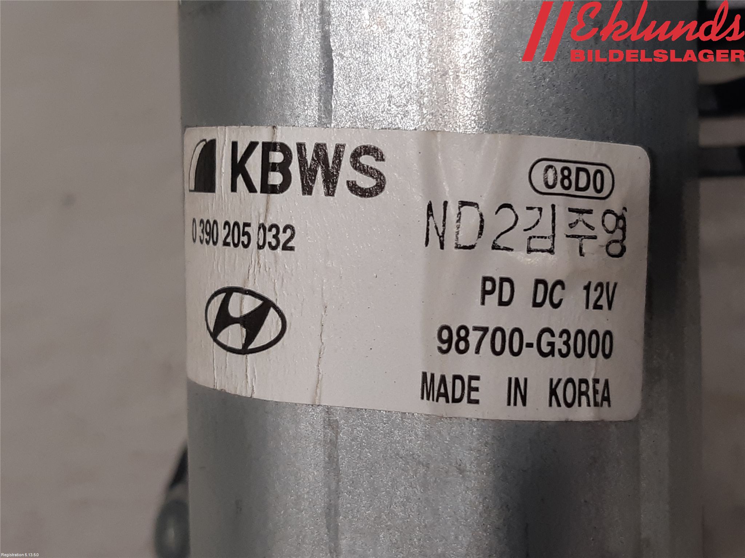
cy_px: 279
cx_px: 372
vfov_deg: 53.1
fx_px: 560
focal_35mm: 26
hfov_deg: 67.3
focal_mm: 3.93
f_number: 1.7
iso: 80
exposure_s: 1/50
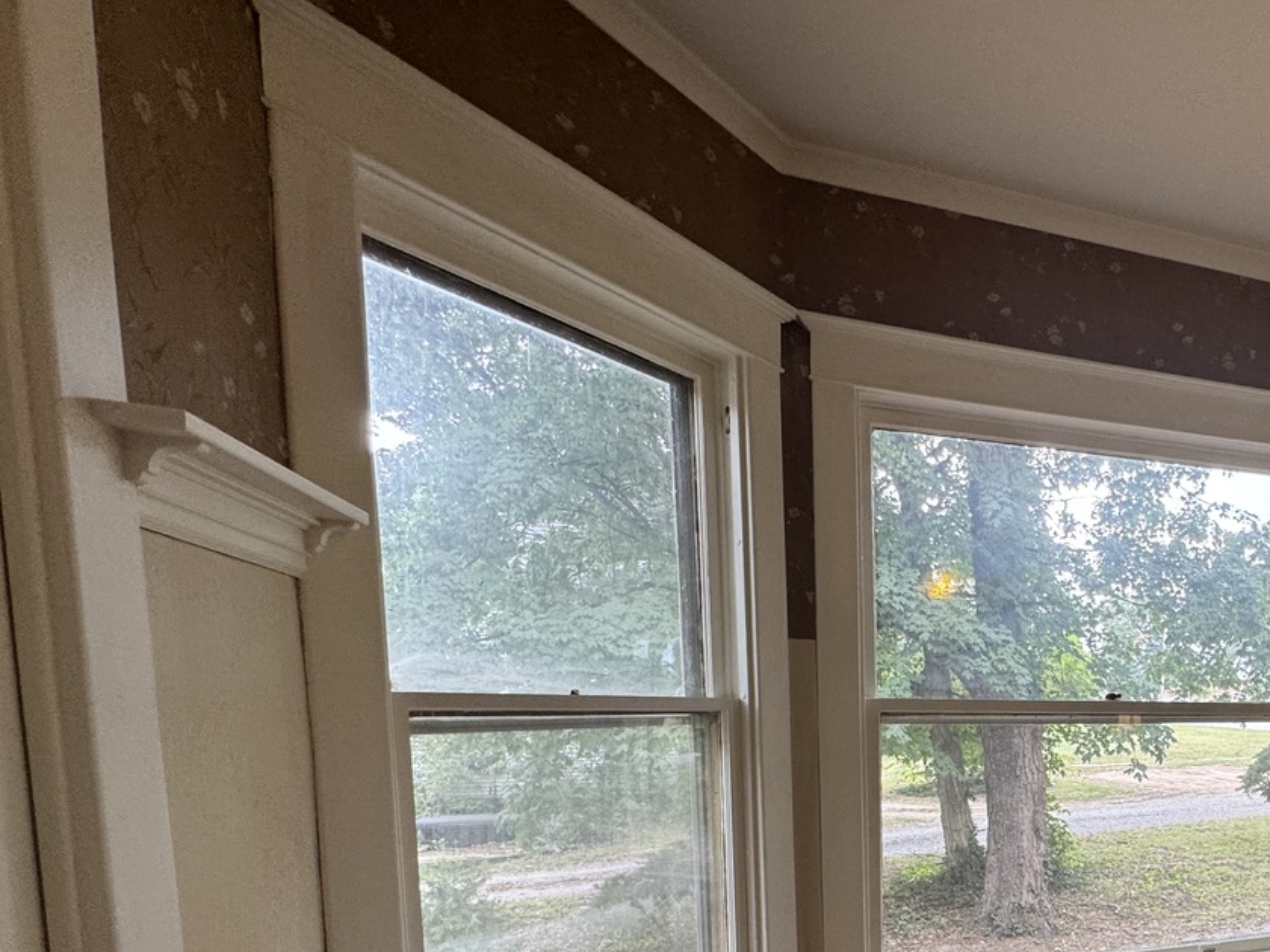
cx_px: 1066
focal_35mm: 24
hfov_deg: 63.5
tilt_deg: -5.9
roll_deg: -0.5
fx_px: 881
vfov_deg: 52.3
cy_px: 793
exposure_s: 1/120
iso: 125
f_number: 2.2
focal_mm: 2.22
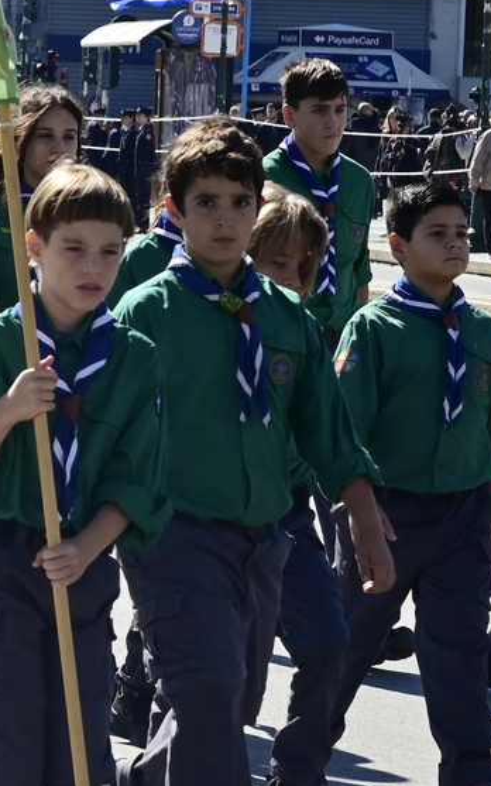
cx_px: -79
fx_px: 6168
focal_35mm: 288
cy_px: 165
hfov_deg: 4.5
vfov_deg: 7.3
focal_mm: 70
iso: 320
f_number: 9
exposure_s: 1/800
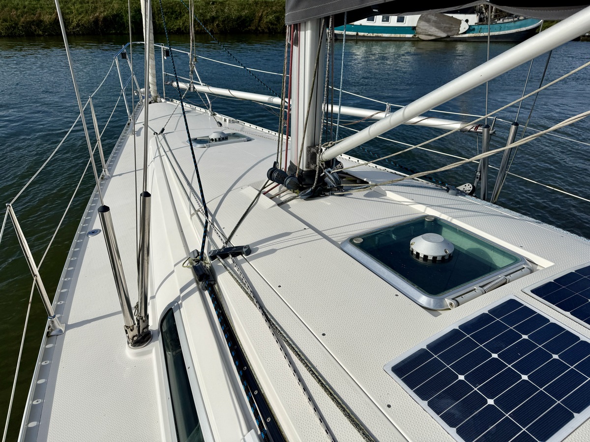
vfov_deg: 56.8
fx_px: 409
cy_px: 221
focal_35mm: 24
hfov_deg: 71.6
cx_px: 295
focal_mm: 6.76
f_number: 1.78
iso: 80
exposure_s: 1/14286
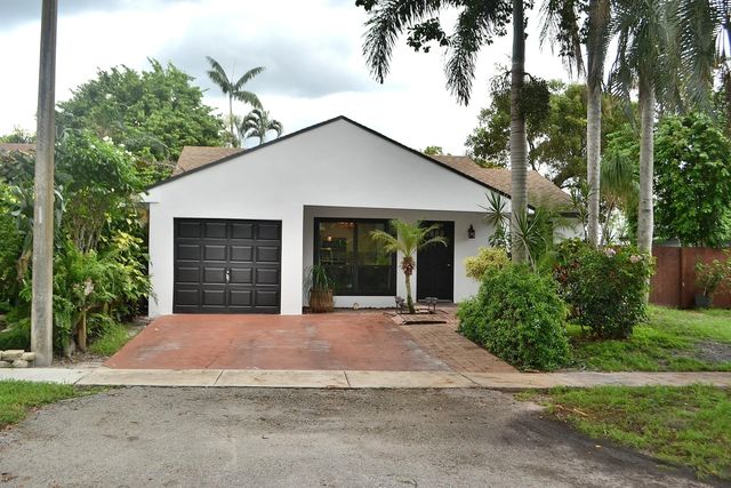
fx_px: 670
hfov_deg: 57.2
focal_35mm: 33
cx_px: 366
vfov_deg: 40.0
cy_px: 244
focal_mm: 22
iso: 100
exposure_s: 1/200
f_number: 5.6
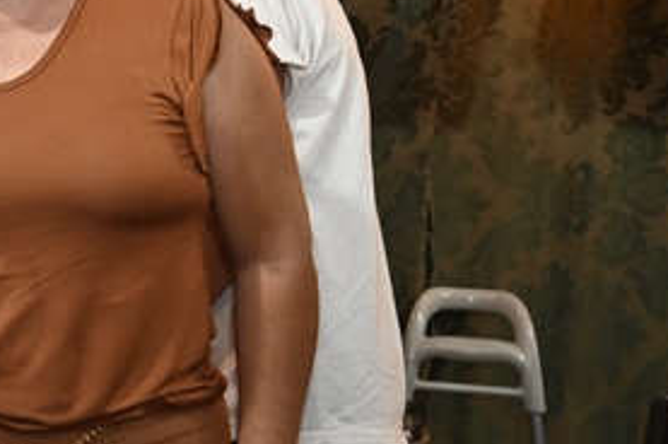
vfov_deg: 11.6
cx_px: -391
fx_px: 2168
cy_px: 86
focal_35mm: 117
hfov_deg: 15.8
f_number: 4
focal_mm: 36
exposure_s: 1/60
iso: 900
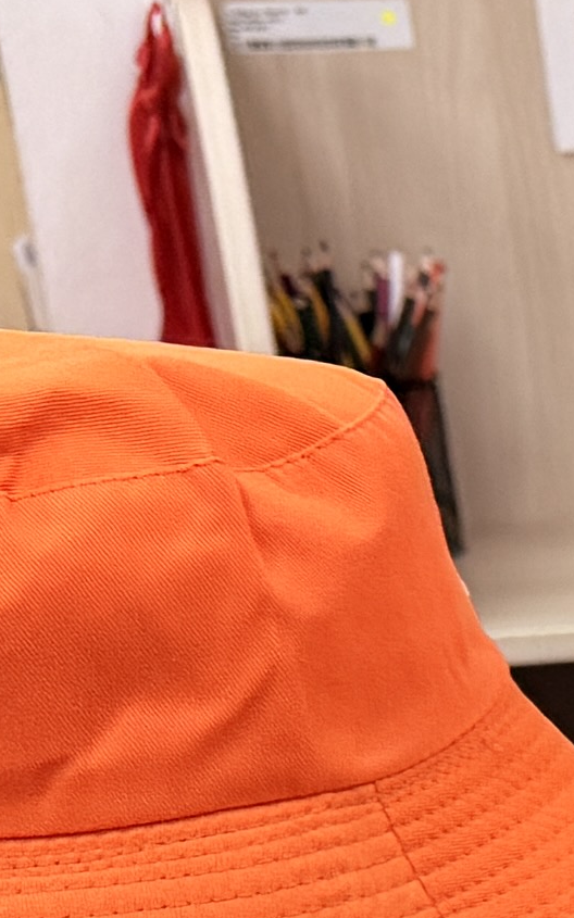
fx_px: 4306
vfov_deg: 11.5
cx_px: 2292
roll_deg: +0.3
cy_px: 1513
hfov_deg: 6.3
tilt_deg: -22.7
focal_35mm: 172
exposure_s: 1/100
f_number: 1.78
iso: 80
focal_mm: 6.76
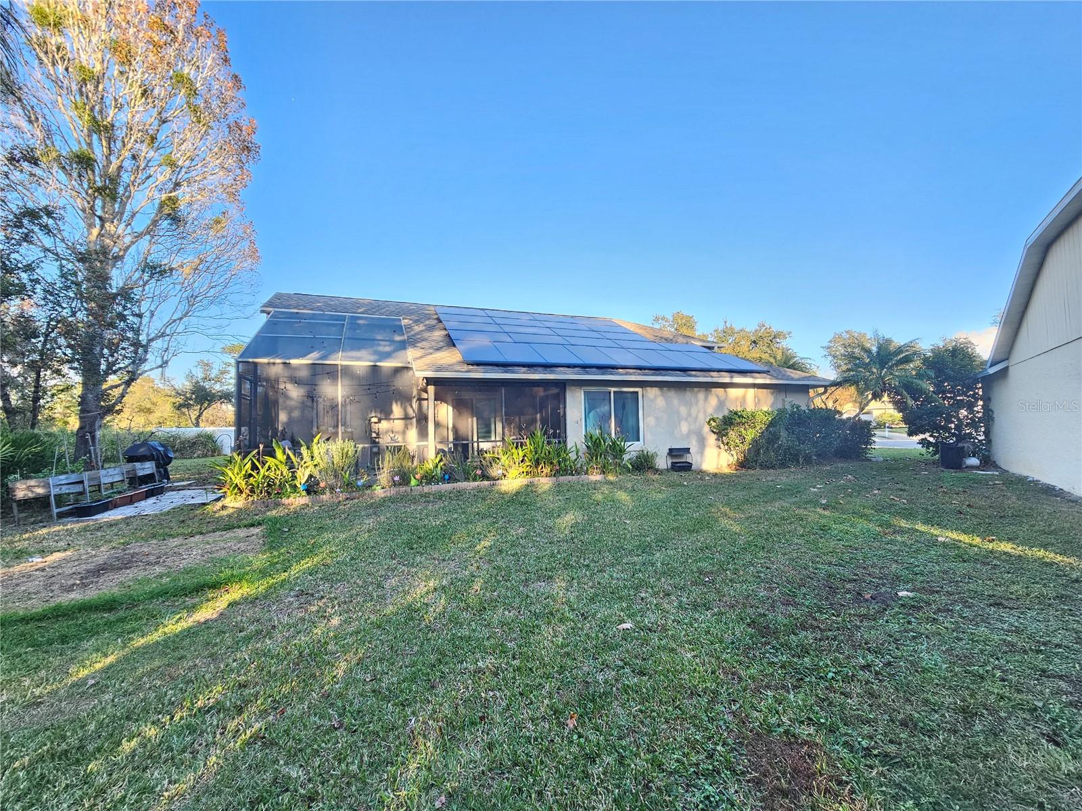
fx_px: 406
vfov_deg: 89.9
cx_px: 541
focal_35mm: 13
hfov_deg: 106.2
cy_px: 406
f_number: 2.2
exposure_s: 1/120
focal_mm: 2.2
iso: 64
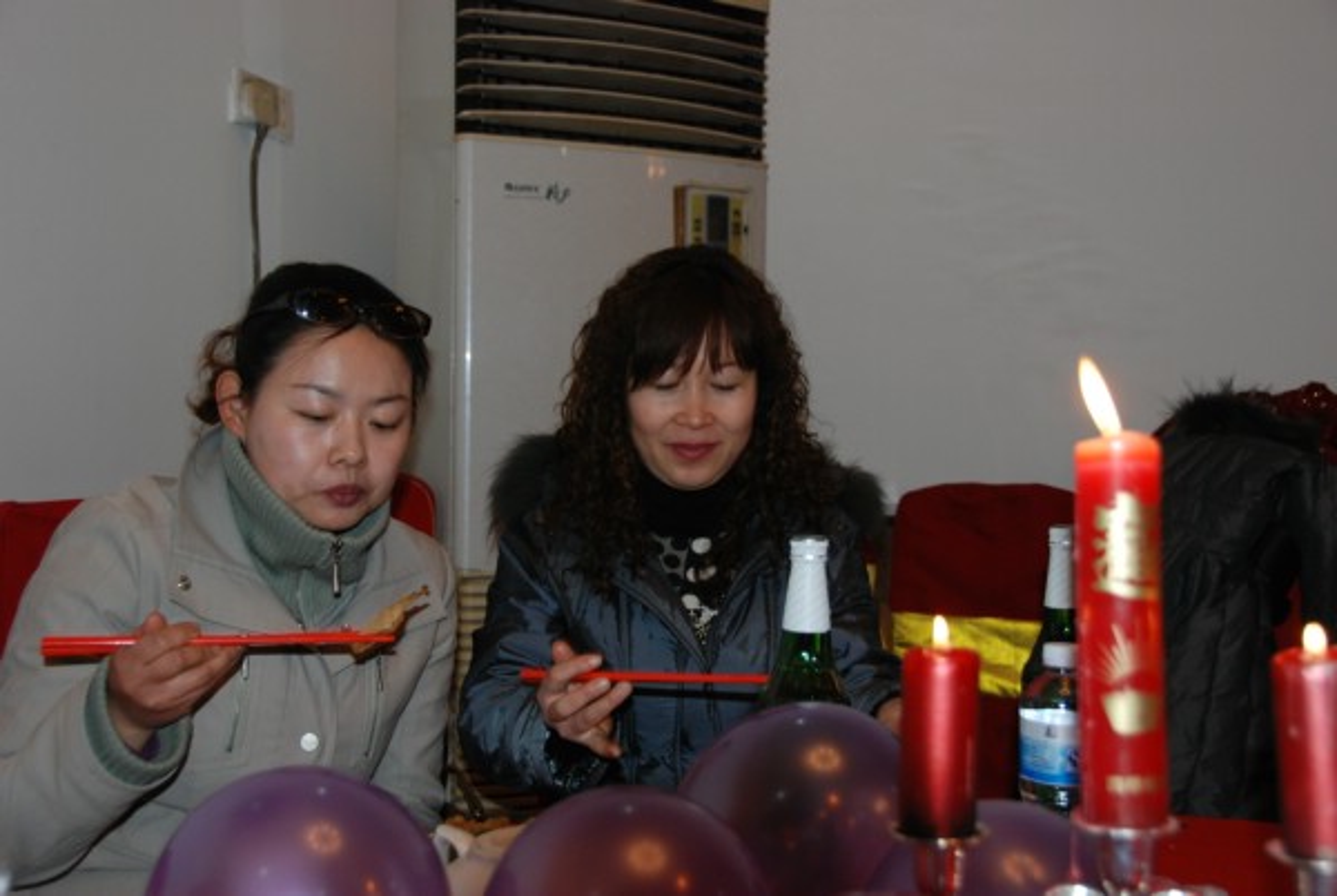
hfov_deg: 41.1
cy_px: 448
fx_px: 1785
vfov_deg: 28.2
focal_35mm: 48
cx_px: 668
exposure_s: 1/60
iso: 400
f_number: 4.2
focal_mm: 32
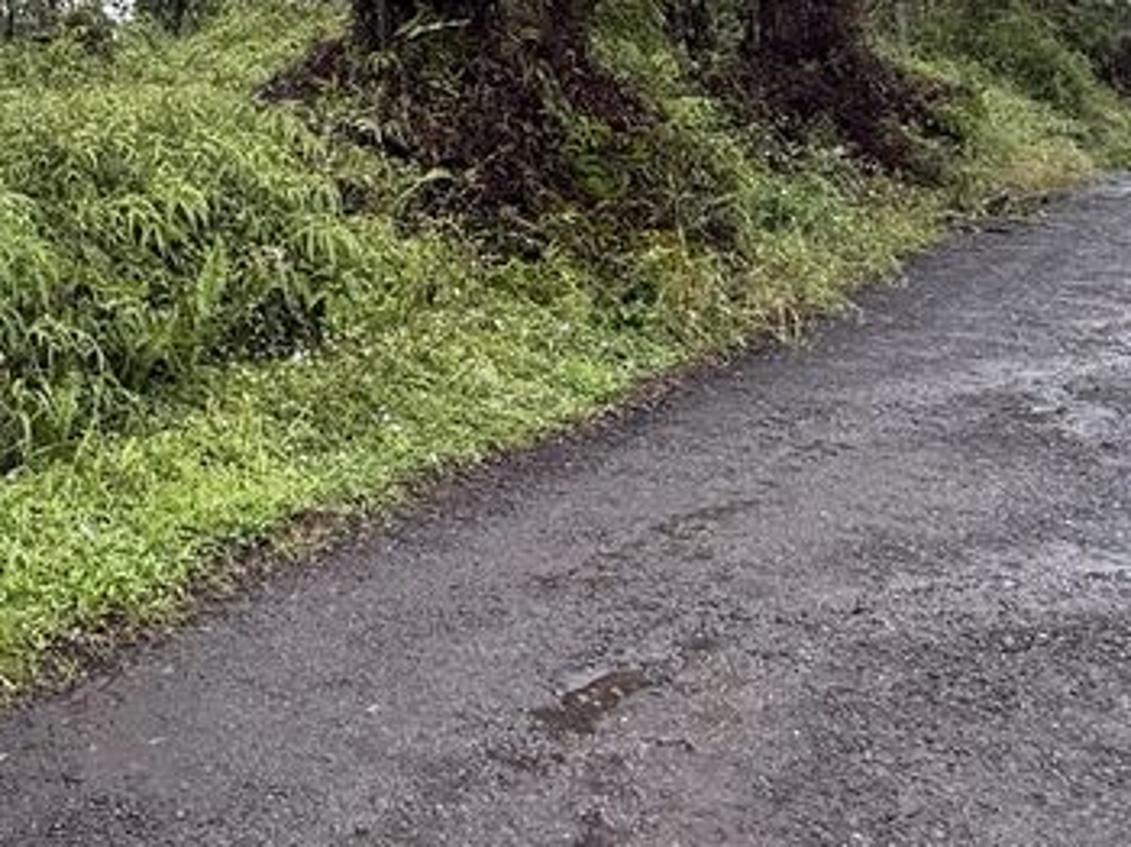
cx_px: 45
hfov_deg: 41.0
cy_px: -29
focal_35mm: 41
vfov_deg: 31.9
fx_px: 1339
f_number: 2.2
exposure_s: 1/331
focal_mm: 2.22
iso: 64
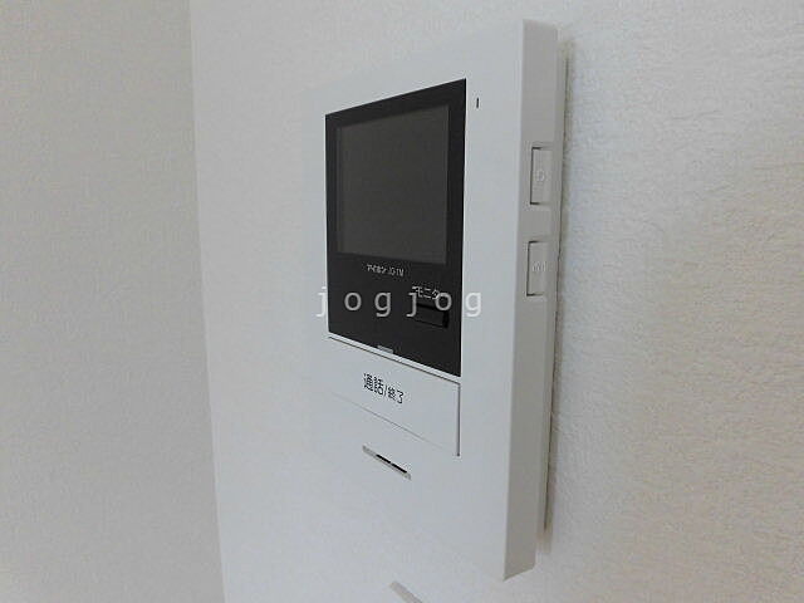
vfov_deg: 56.8
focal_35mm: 24
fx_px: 557
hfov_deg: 71.6
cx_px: 402
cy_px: 302
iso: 100
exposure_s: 1/100
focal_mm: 4.3
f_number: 3.1
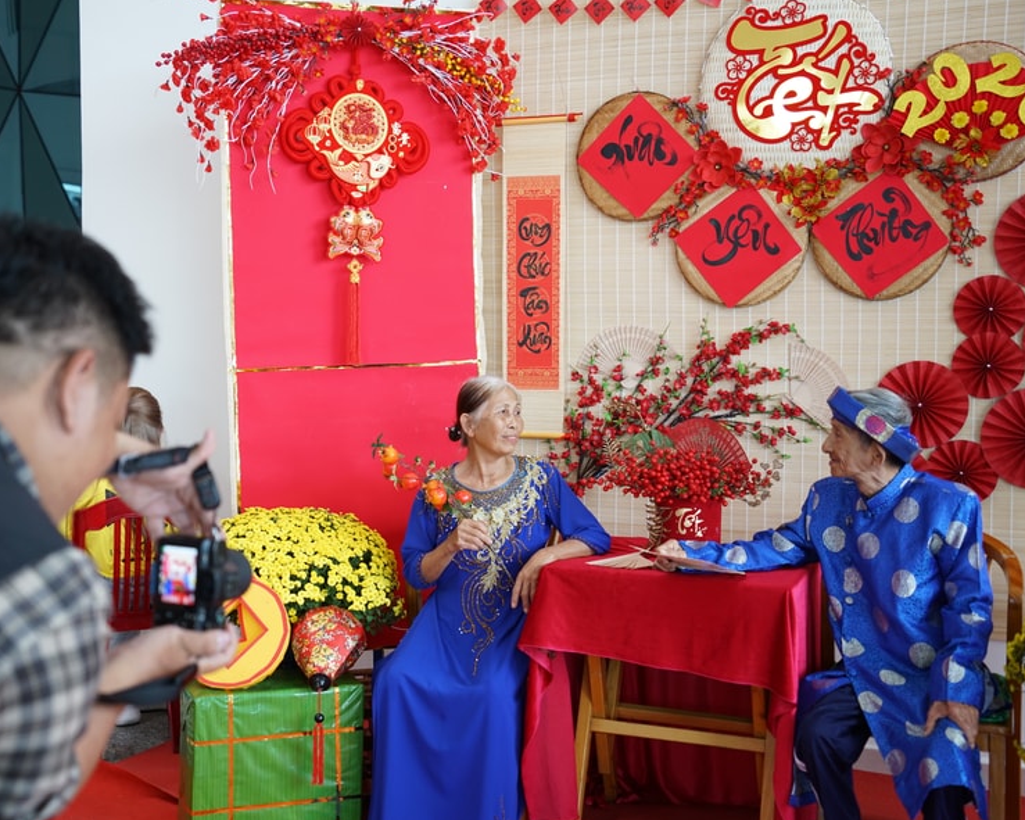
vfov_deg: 31.4
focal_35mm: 48
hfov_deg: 38.7
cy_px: 411
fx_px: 1456
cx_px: 441
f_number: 3.2
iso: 500
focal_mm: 42
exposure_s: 1/40
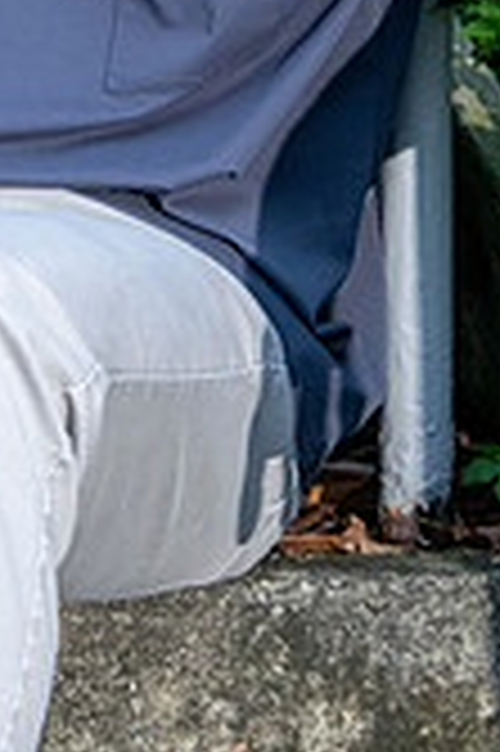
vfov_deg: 8.2
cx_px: 14
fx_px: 5177
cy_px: -135
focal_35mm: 248
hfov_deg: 5.5
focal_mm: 92
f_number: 6.3
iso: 5000
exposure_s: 1/160
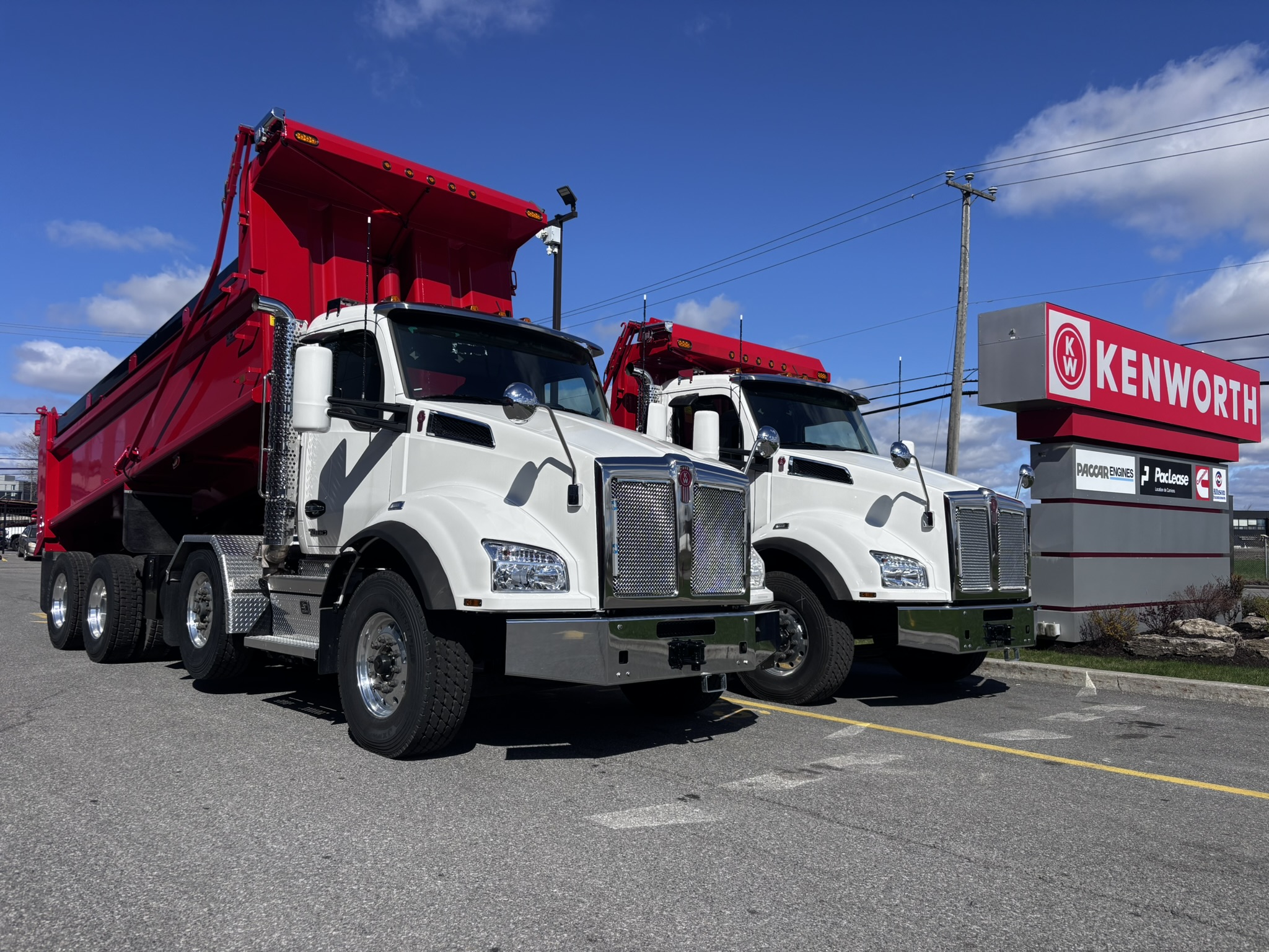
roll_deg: -0.5
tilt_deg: +2.5
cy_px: 476
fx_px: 953
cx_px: 634
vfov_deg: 53.1
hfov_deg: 67.3
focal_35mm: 26
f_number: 1.6
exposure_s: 1/5618
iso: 50
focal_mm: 5.96
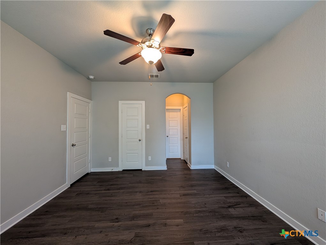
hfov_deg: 110.5
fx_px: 113
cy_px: 122
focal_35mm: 12
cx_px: 163
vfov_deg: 94.6
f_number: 1.7
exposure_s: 1/40
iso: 65
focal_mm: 2.02
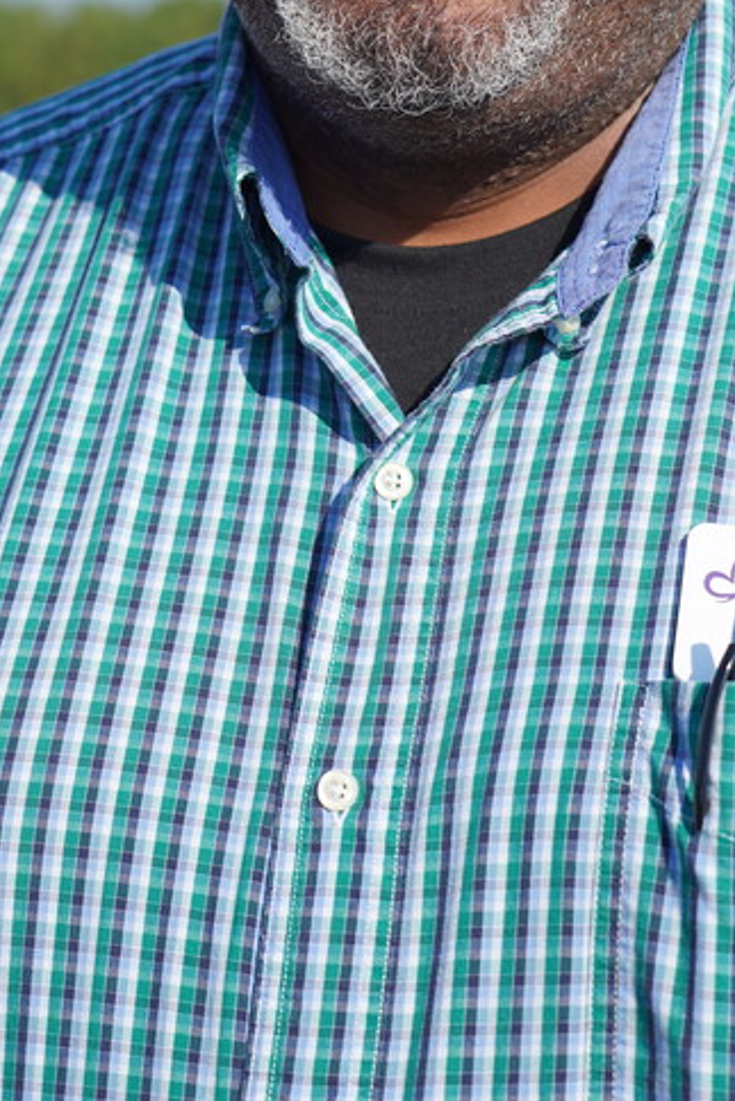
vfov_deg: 18.7
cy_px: 157
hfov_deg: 12.7
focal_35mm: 108
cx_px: 459
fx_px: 3305
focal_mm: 51
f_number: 4.5
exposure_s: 1/800
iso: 100
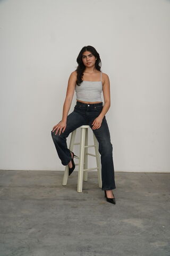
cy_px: 128
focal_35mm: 36
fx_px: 255
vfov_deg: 53.1
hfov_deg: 36.9
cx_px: 85
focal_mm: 24
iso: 400
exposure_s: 1/200
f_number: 6.3
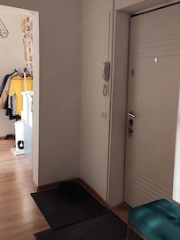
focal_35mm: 34
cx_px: 119
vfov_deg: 53.8
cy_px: 105
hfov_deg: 41.3
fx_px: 236
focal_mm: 6.19
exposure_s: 1/25
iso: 640
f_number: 1.65
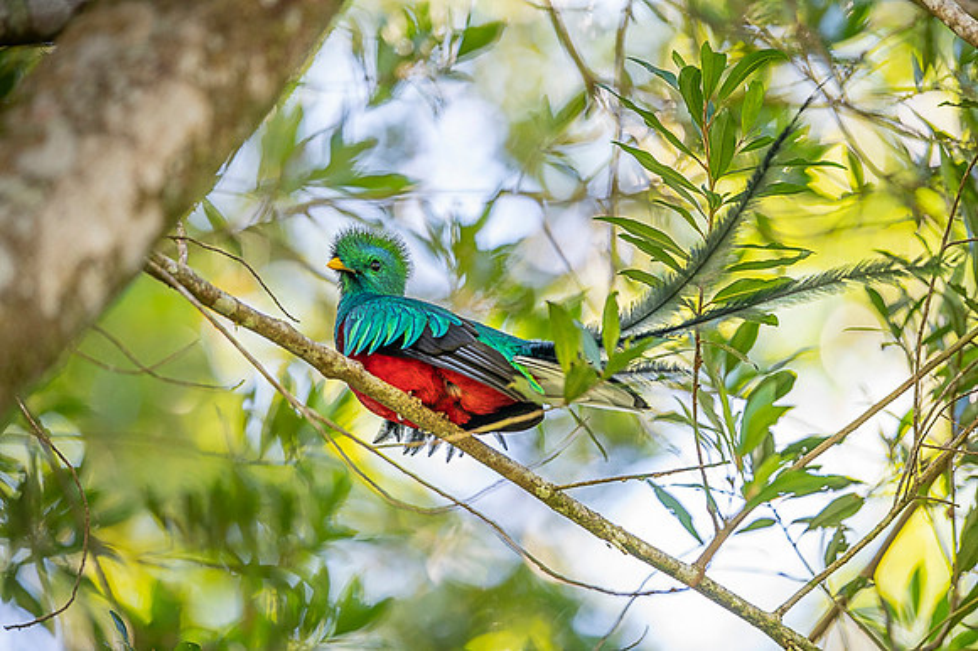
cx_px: 489
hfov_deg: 4.1
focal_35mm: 500
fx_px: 13575
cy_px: 326
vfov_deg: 2.7
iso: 1600
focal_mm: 500
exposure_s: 1/250
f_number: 4
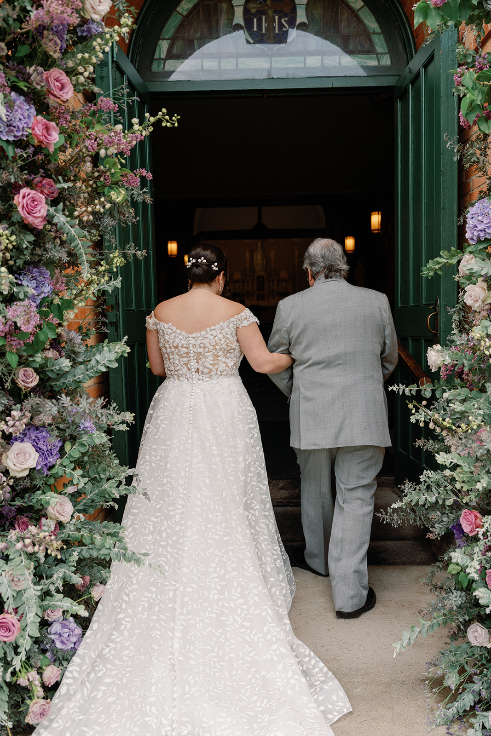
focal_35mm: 31
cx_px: 246
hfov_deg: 42.3
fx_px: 634
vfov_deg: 60.3
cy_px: 368
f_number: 2.8
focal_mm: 31
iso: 160
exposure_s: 1/1000
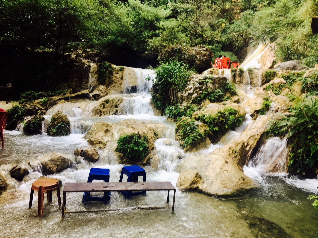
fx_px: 266
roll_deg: -3.9
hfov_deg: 61.7
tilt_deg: -5.7
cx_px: 159
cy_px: 119
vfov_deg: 48.2
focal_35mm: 29
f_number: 2.2
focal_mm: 4.15
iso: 32
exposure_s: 1/50
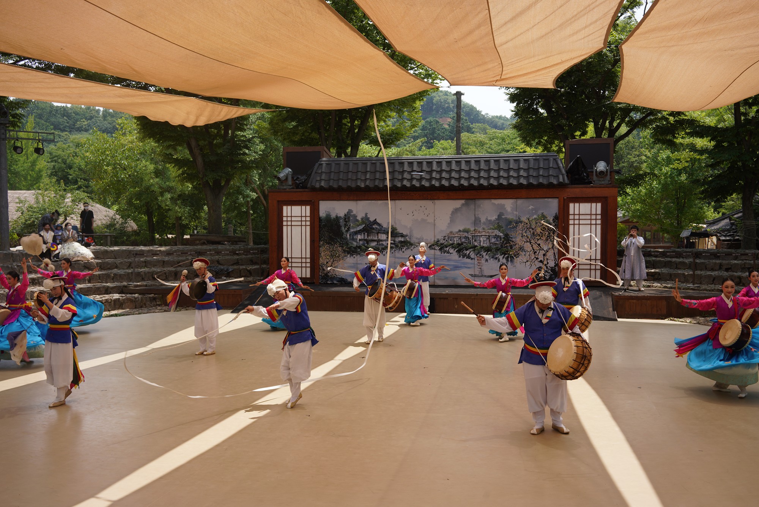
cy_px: 254
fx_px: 738
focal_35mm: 35
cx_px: 380
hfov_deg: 54.4
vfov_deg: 37.9
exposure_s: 1/200
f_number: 9
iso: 200
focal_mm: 35
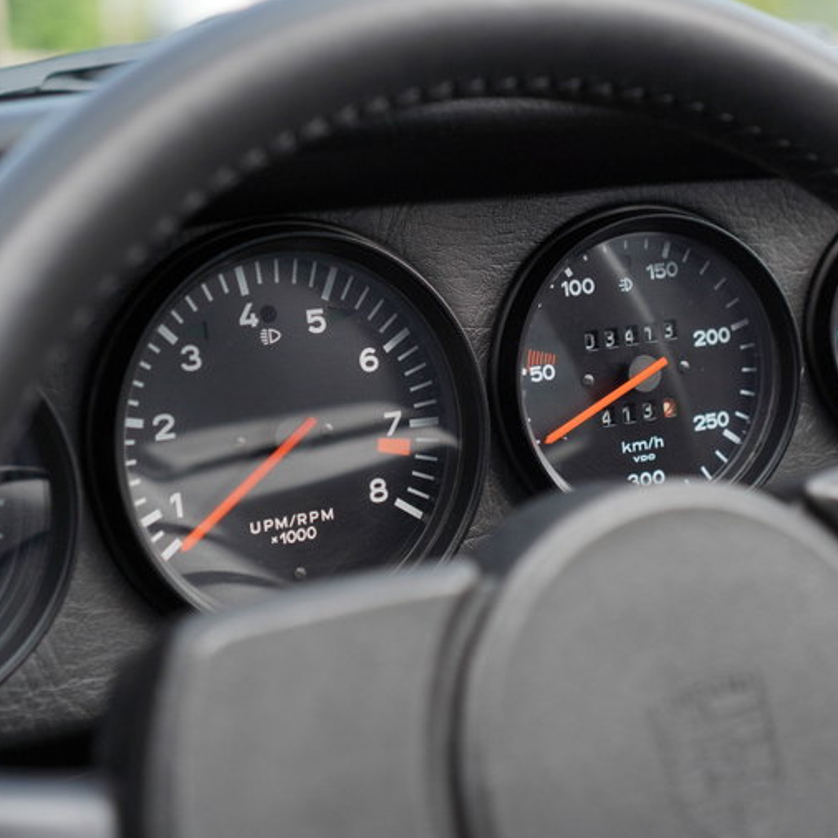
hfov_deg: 25.3
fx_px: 1853
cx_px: 584
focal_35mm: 68
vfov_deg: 25.5
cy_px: 417
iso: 320
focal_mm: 35
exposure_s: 1/1000
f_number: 2.8
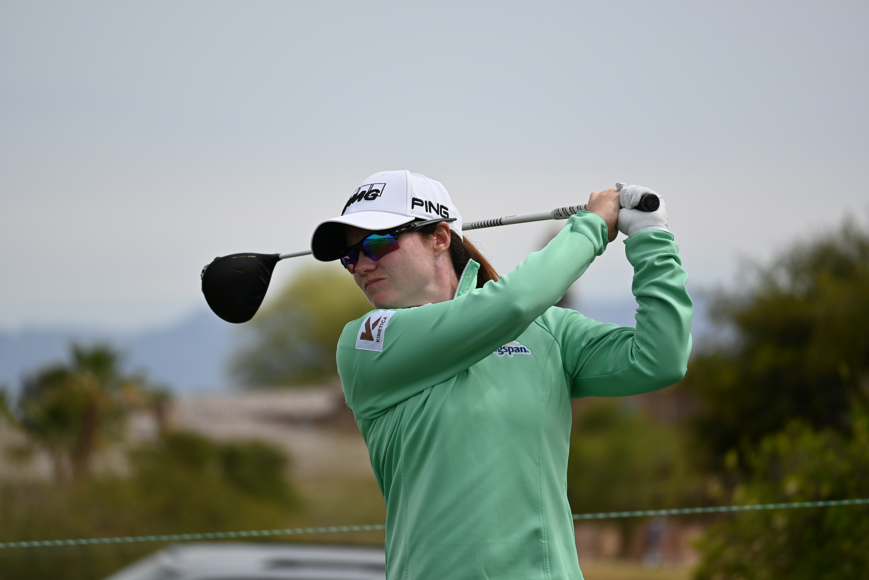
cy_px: 290
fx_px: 9051
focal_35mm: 375
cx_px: 434
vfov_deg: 3.7
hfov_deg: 5.5
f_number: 6.3
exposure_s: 1/640
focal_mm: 250
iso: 100
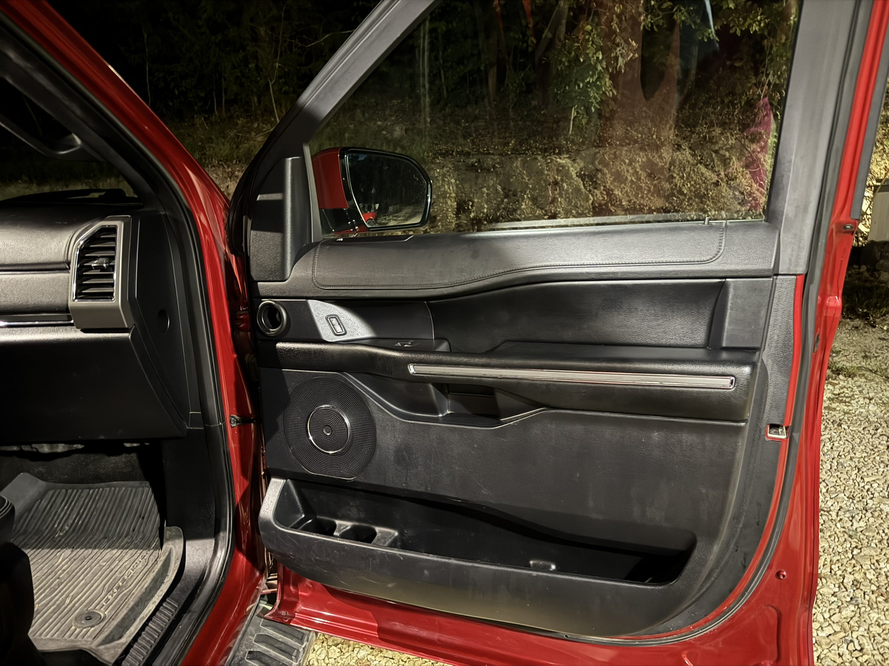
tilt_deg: -15.2
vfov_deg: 56.8
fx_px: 616
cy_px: 333
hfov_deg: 71.6
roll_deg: +1.0
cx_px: 444
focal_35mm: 24
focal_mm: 6.76
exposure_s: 1/5
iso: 2000
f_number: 1.78
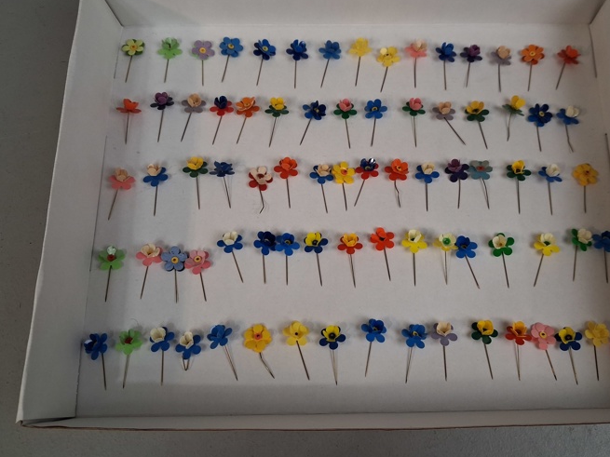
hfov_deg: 55.1
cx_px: 350
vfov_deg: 42.9
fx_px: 581
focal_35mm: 33
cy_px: 206
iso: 200
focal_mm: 4
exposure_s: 1/100
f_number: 1.8
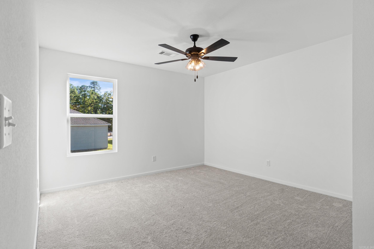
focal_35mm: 18
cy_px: 124
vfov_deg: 67.4
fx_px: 187
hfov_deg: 90.0
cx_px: 187
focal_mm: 12
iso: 250
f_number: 9
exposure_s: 1/15
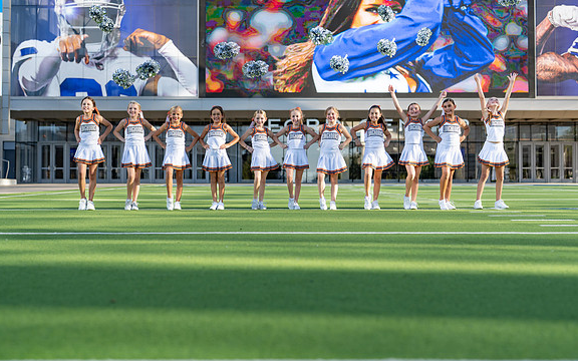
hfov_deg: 36.9
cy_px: 166
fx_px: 866
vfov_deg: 23.5
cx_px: 288
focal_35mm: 55
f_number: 2.2
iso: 100
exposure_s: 1/1250
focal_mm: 50
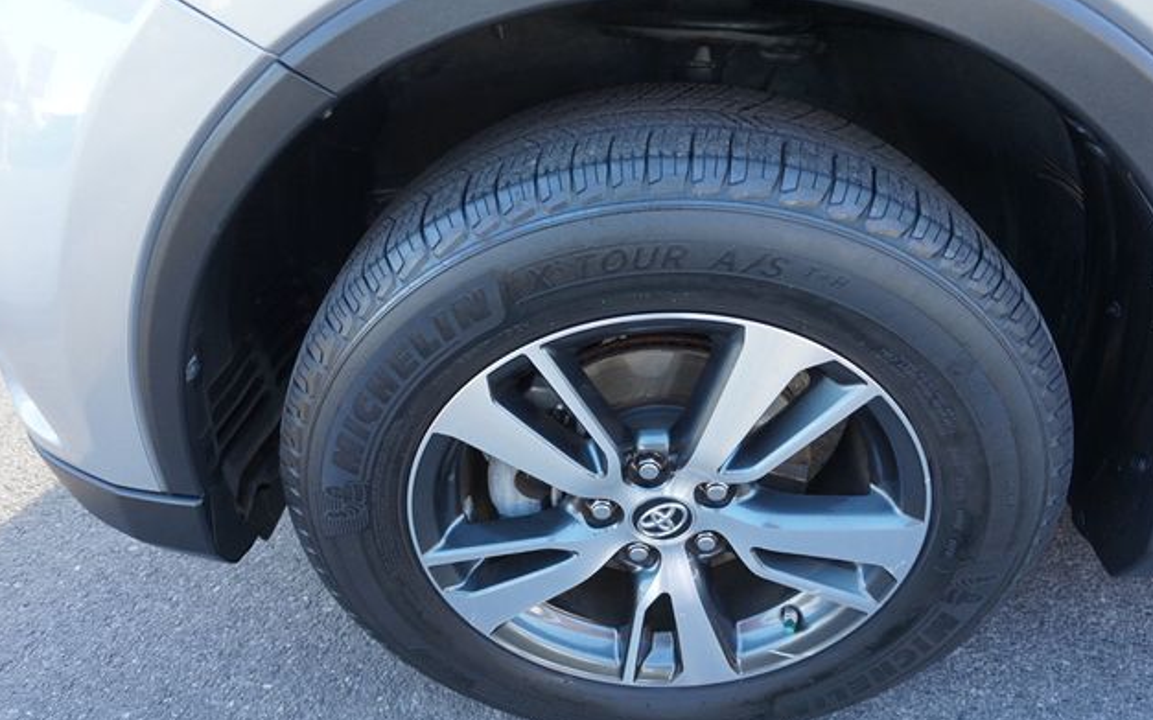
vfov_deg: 49.2
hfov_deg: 72.6
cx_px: 573
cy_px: 387
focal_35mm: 25
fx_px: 785
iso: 250
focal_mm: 16
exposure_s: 1/60
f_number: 4
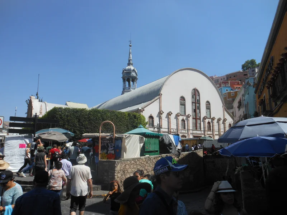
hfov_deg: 69.4
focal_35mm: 25
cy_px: 108
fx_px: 207
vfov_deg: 54.9
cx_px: 144
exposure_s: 1/1250
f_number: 3.2
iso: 80
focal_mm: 4.5
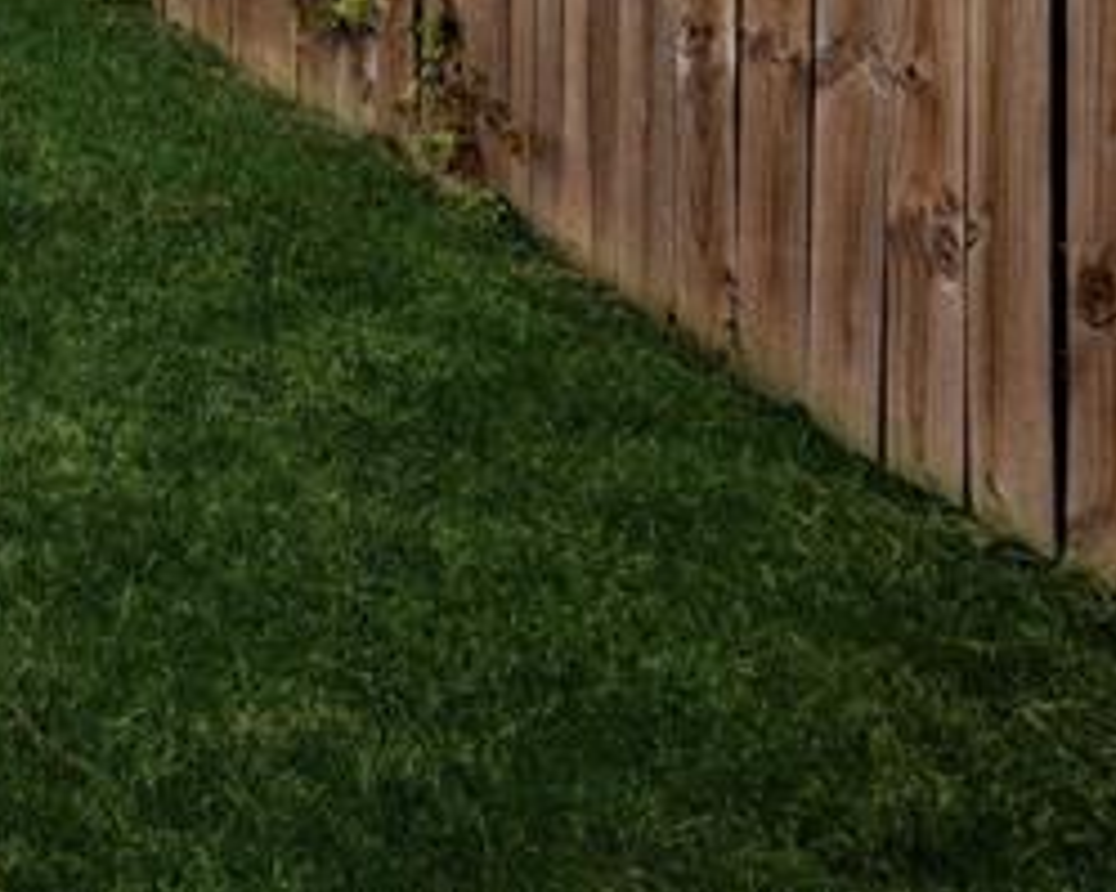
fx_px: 1783
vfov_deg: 21.0
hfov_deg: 19.9
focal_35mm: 54
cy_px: -630
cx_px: -1067
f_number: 8
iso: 100
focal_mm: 14
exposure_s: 1/640
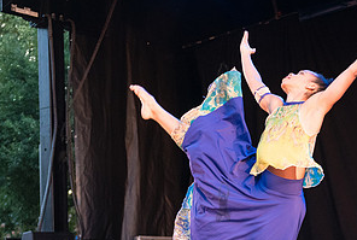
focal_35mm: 85
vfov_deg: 16.0
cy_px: 217
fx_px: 845
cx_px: 254
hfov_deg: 23.7
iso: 4000
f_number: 2.8
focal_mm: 40
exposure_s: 1/400
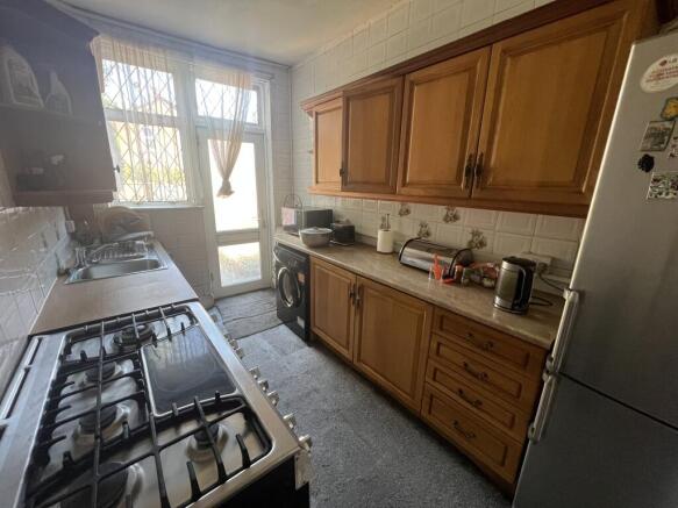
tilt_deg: -14.9
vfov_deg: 89.9
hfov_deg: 106.2
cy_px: 254
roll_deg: -0.6
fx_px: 255
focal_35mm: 13
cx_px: 339
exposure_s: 1/60
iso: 320
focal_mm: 1.57
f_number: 1.8
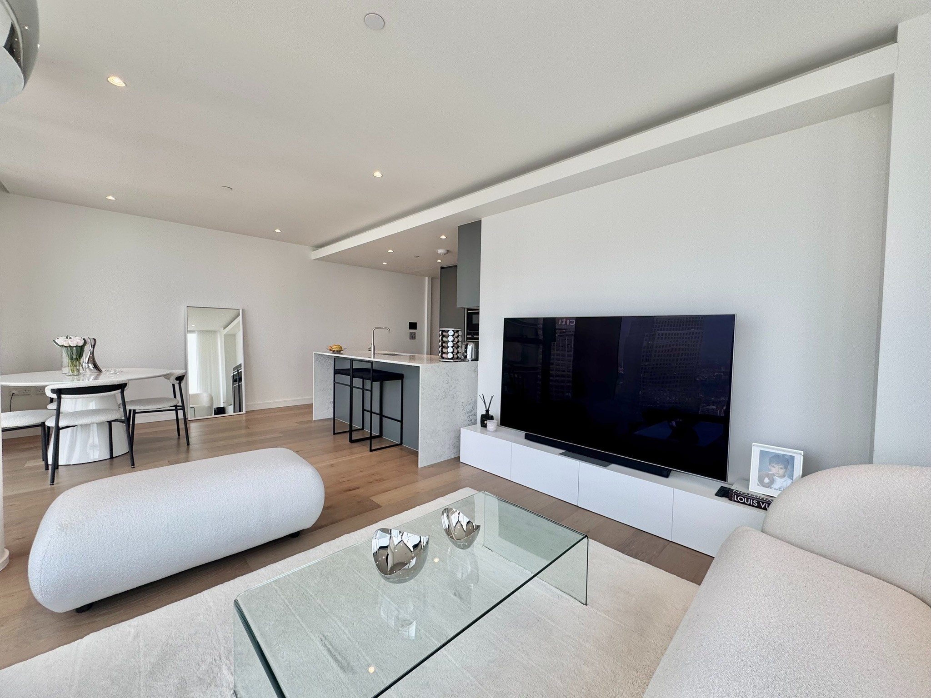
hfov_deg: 102.1
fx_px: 377
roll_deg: -1.3
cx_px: 466
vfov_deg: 85.7
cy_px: 349
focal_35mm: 14
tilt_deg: -1.8
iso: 40
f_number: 2.2
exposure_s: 1/162
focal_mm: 2.22
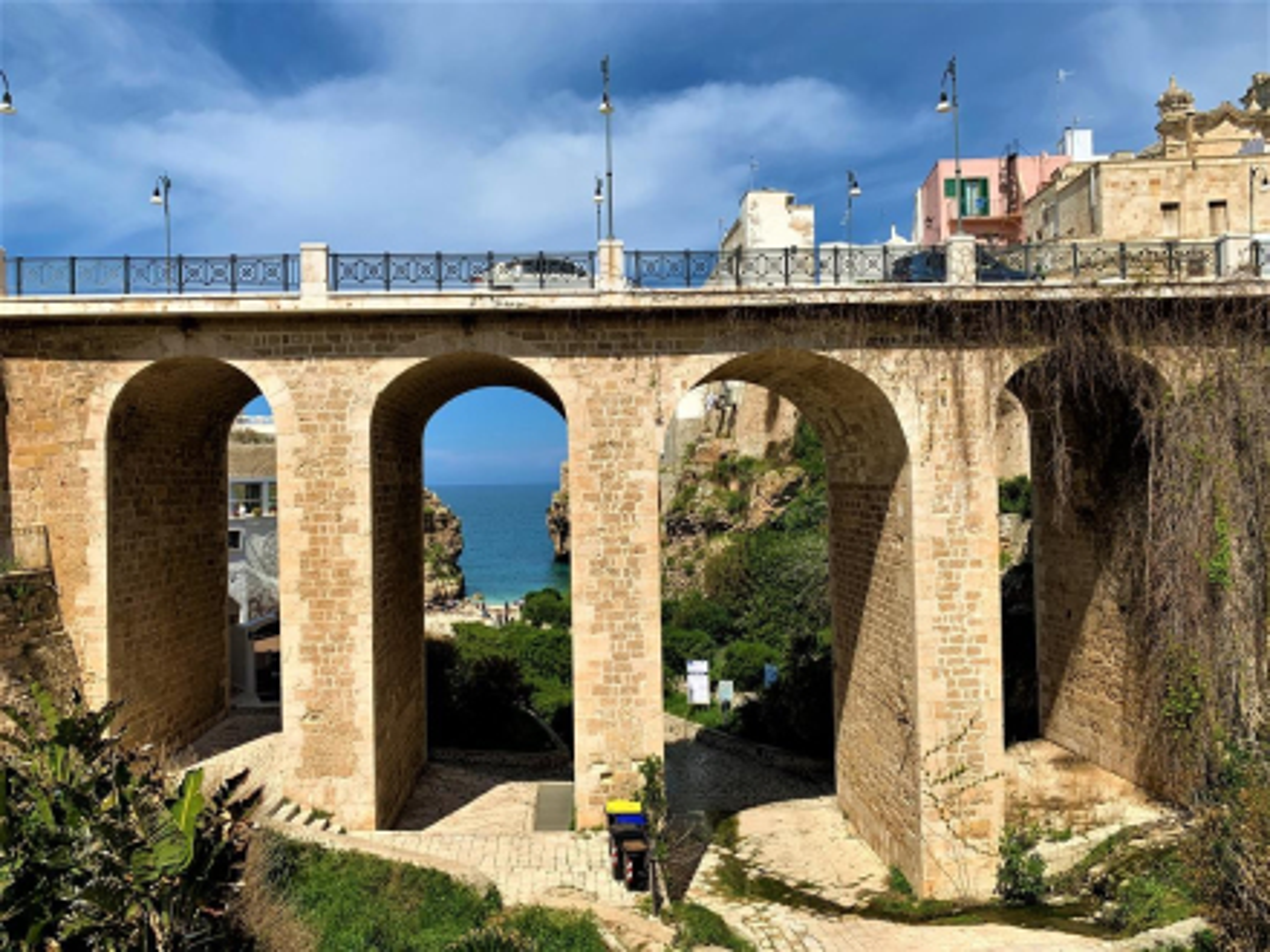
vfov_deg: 53.1
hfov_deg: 67.3
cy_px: 476
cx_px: 635
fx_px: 954
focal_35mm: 26
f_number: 1.8
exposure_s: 1/3788
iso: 25
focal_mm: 4.25
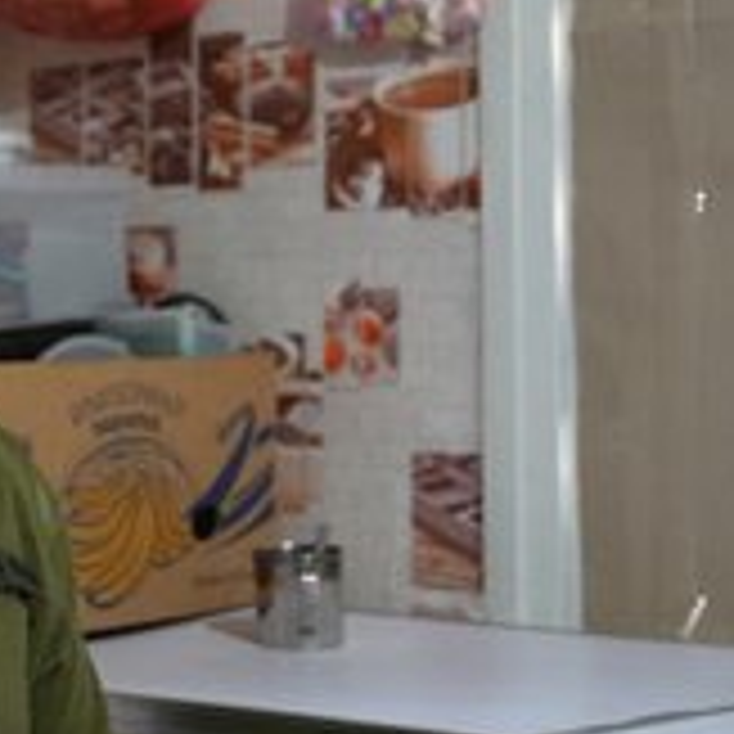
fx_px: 2303
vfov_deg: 18.0
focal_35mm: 96
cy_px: 200
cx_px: -144
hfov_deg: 17.3
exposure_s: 1/160
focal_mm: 46
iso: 10000
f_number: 4
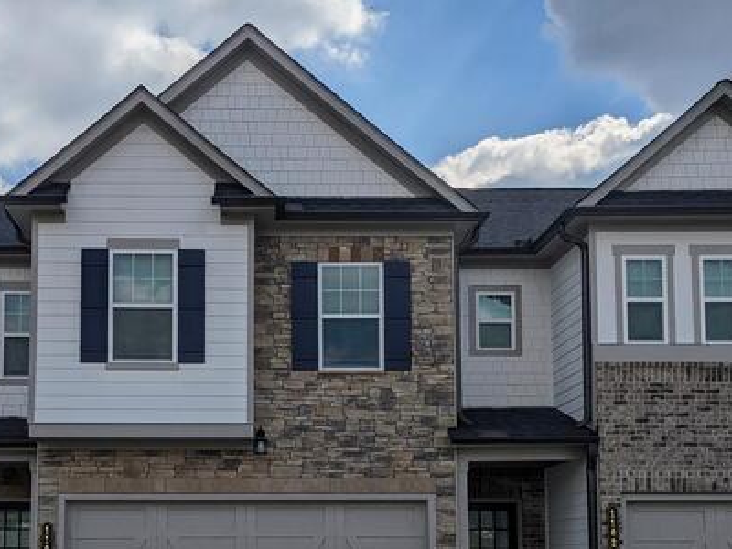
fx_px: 1015
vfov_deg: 29.4
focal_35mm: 48
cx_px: 238
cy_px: 463
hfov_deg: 39.1
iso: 42
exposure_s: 1/5952
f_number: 1.85
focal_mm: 6.81
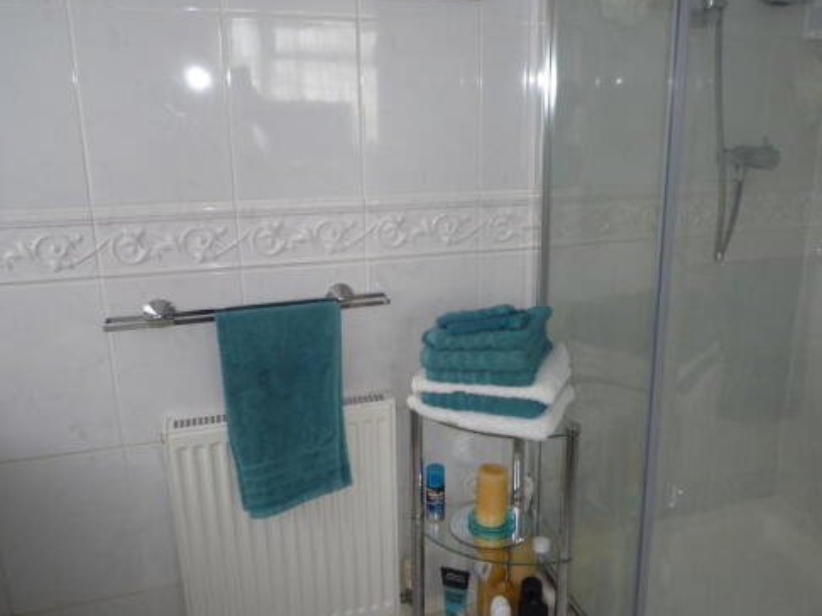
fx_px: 712
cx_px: 480
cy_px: 297
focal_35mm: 30
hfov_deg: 59.6
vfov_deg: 46.8
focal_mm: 4.4
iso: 100
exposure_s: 1/30
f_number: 2.8
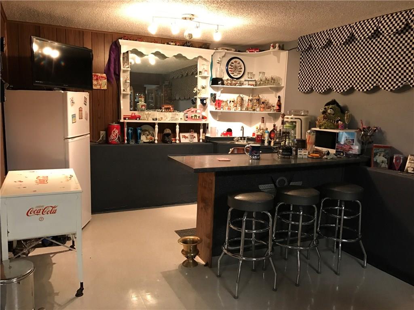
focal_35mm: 28
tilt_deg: -7.7
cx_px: 207
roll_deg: -2.1
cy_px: 155
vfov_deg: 49.7
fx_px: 335
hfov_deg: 63.4
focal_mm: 3.99
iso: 100
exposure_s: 1/15
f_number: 1.8
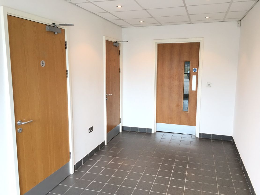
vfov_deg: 48.2
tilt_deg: -7.2
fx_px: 218
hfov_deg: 61.6
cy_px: 98
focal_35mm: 29
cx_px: 130
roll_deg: -0.2
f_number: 2.2
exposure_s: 1/17
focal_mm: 4.15
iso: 50
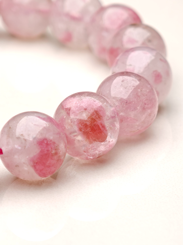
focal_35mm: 200
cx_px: 92
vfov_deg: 9.9
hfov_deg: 7.4
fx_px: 1410
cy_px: 122
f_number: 1.8
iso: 50
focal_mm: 11.5
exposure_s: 1/475
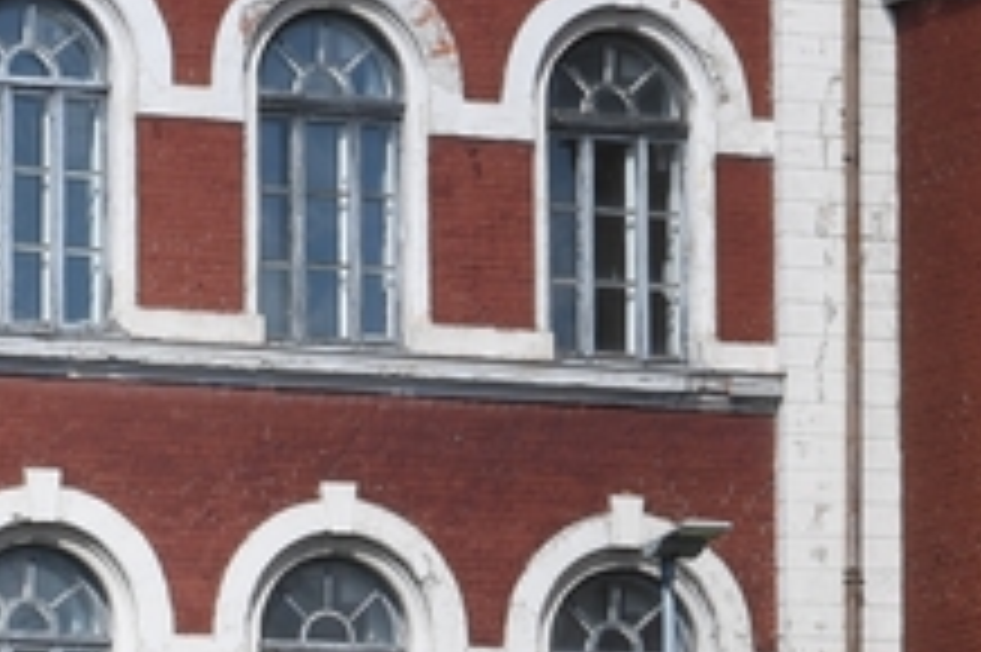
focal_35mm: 344
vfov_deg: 4.0
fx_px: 9367
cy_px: 582
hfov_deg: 5.9
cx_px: 1328
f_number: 16
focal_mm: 50
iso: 125
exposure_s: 1/125
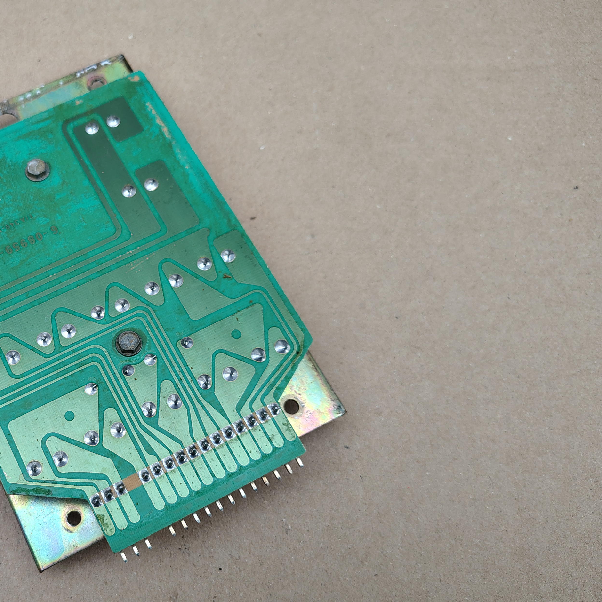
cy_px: 319
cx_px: 115
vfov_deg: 47.2
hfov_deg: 44.8
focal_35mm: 35
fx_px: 689
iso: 145
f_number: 1.8
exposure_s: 1/100
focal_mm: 5.56
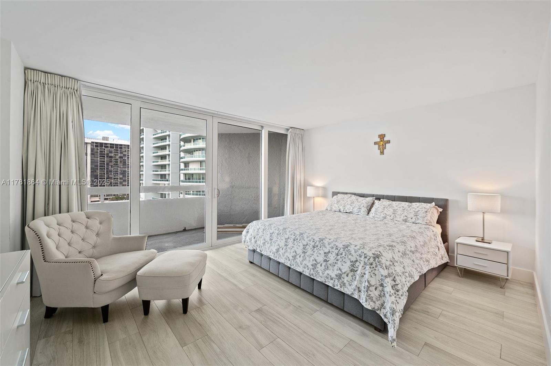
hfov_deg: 104.3
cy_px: 183
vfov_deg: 81.1
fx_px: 214
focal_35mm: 14
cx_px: 276
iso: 200
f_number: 8
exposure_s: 1/4
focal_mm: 14
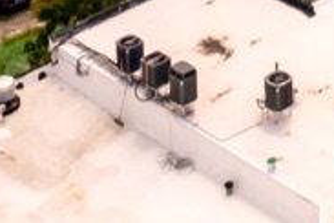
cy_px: -627
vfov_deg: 6.7
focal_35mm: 168
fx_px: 1559
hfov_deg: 11.4
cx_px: 588
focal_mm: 8.4
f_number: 2.8
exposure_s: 1/80
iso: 100
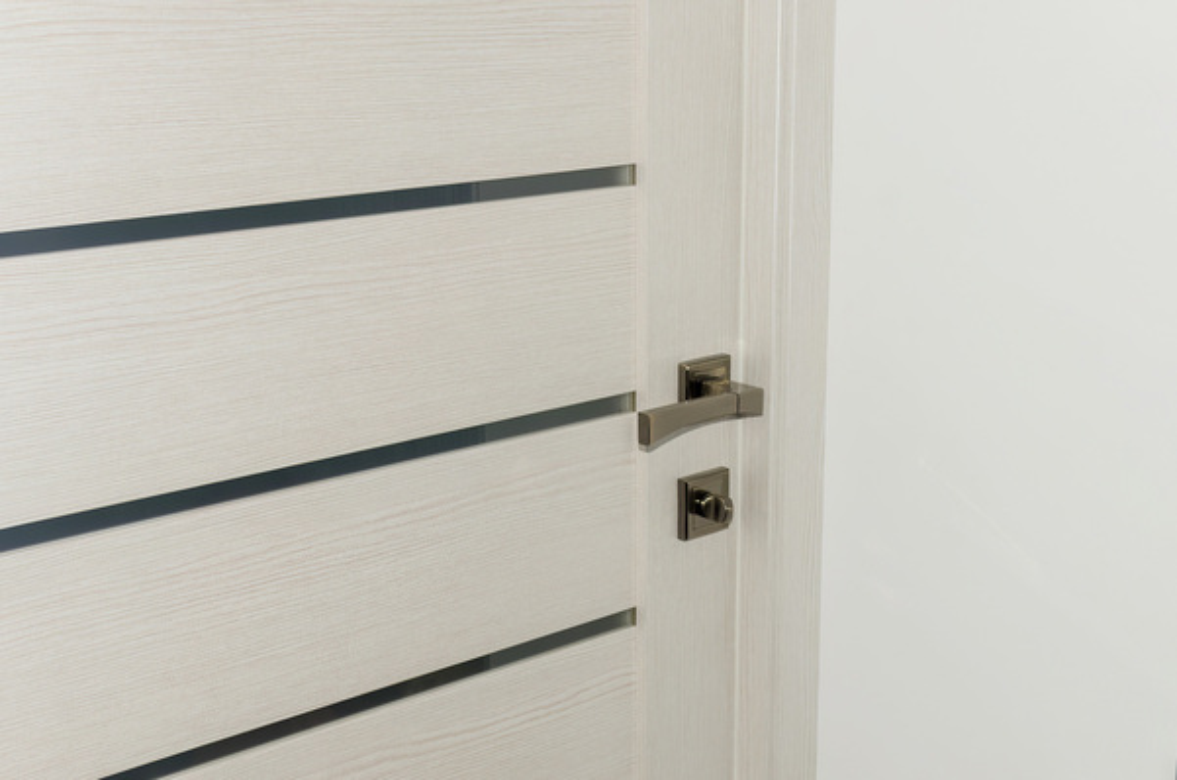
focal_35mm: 52
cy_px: 390
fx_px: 1713
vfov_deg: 25.6
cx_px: 588
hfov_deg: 37.9
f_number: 5
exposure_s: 1/60
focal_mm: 35
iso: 100
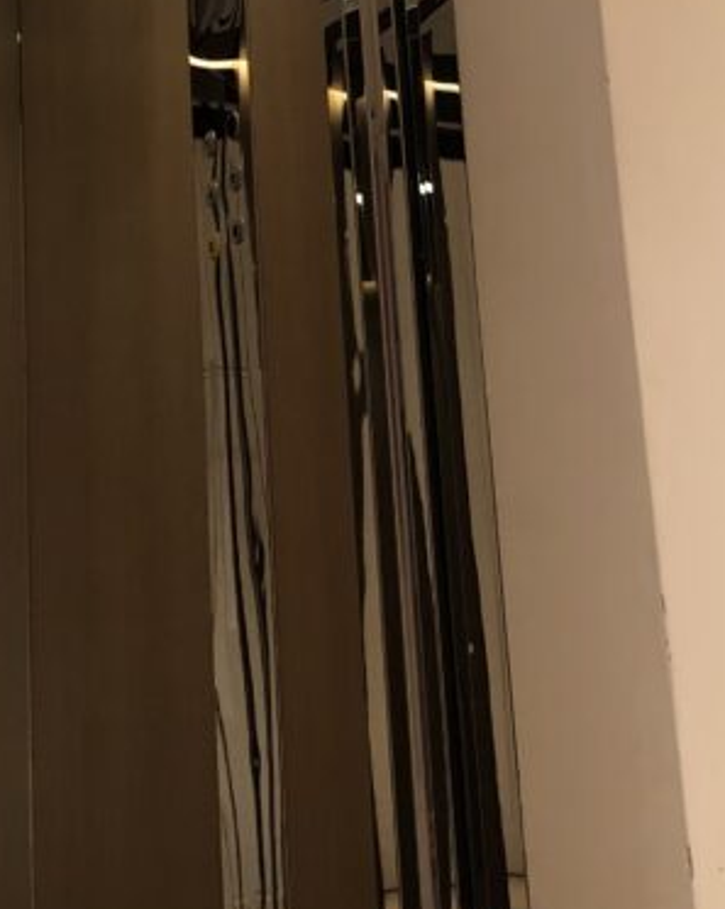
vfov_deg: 24.1
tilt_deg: +16.4
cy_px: 203
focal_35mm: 78
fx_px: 2095
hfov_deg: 19.6
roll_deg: +4.9
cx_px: 437
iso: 64
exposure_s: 1/16
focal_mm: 3.99
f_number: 1.8
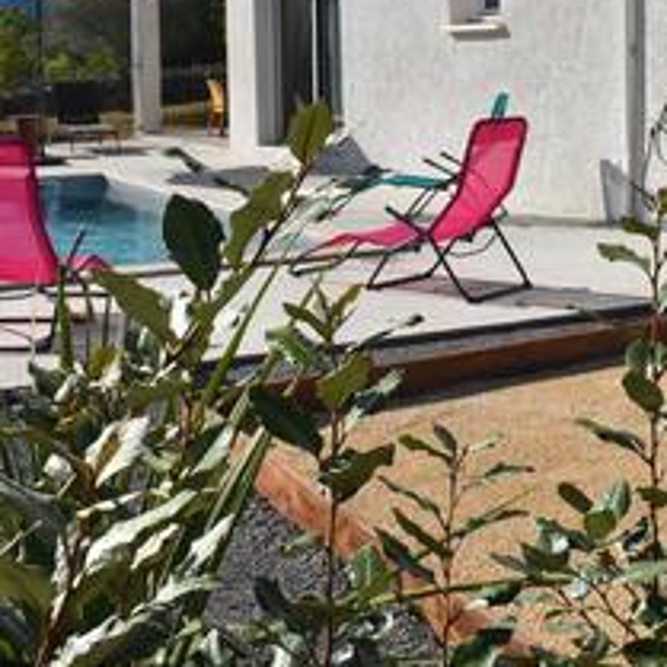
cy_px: 155
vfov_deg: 27.7
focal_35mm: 61
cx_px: 415
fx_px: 1330
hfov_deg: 28.1
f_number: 11
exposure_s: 1/500
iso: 200
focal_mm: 20
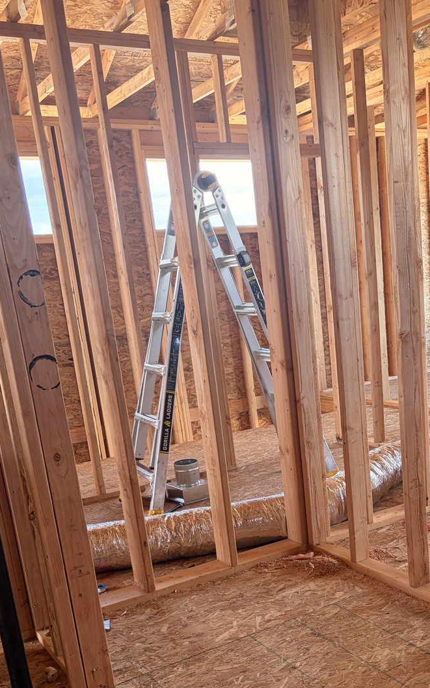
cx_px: 304
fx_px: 750
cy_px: 491
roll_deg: +4.6
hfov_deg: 31.6
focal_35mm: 40
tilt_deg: -15.2
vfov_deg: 47.9
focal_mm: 5.96
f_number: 1.6
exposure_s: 1/147
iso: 125
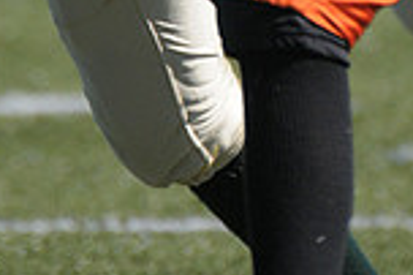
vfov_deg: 0.6
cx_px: 355
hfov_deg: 0.9
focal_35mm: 2293
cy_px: -460
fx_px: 26277
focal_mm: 400
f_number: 4
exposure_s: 1/4000
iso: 640
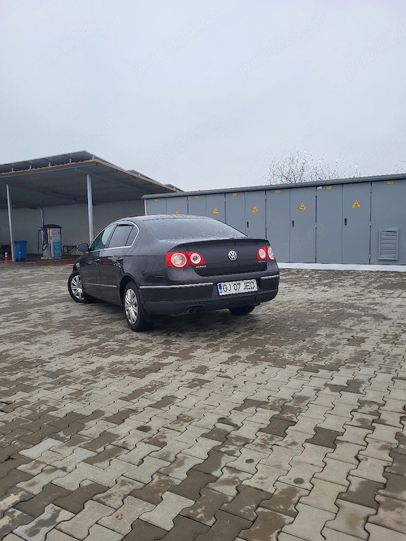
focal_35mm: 26
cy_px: 270
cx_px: 203
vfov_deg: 67.3
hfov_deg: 53.1
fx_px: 407
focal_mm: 5.4
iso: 40
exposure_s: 1/145
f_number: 1.8
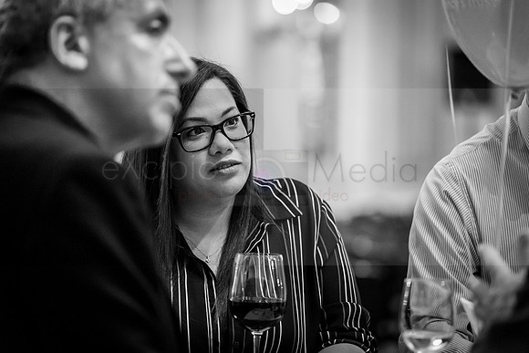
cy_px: 176
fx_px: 1925
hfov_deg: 15.6
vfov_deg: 10.5
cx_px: 264
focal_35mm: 131
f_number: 2.8
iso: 6400
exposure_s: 1/125
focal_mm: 131
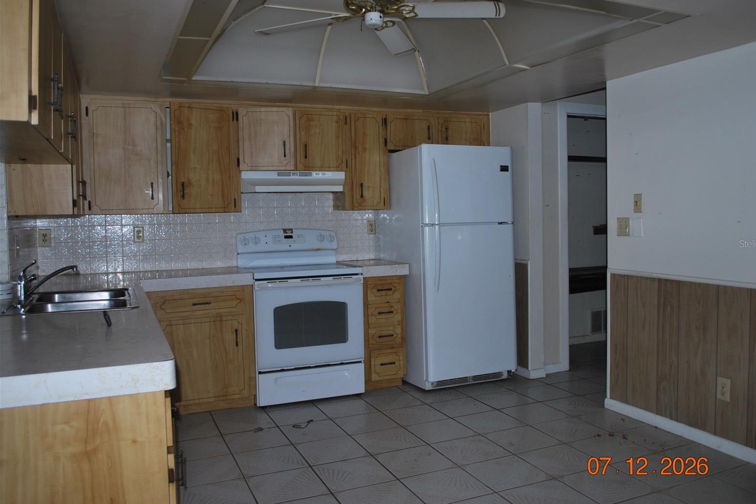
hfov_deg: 65.4
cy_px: 244
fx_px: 588
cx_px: 391
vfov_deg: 46.4
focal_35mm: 28
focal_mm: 18
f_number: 3.8
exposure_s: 1/60
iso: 200
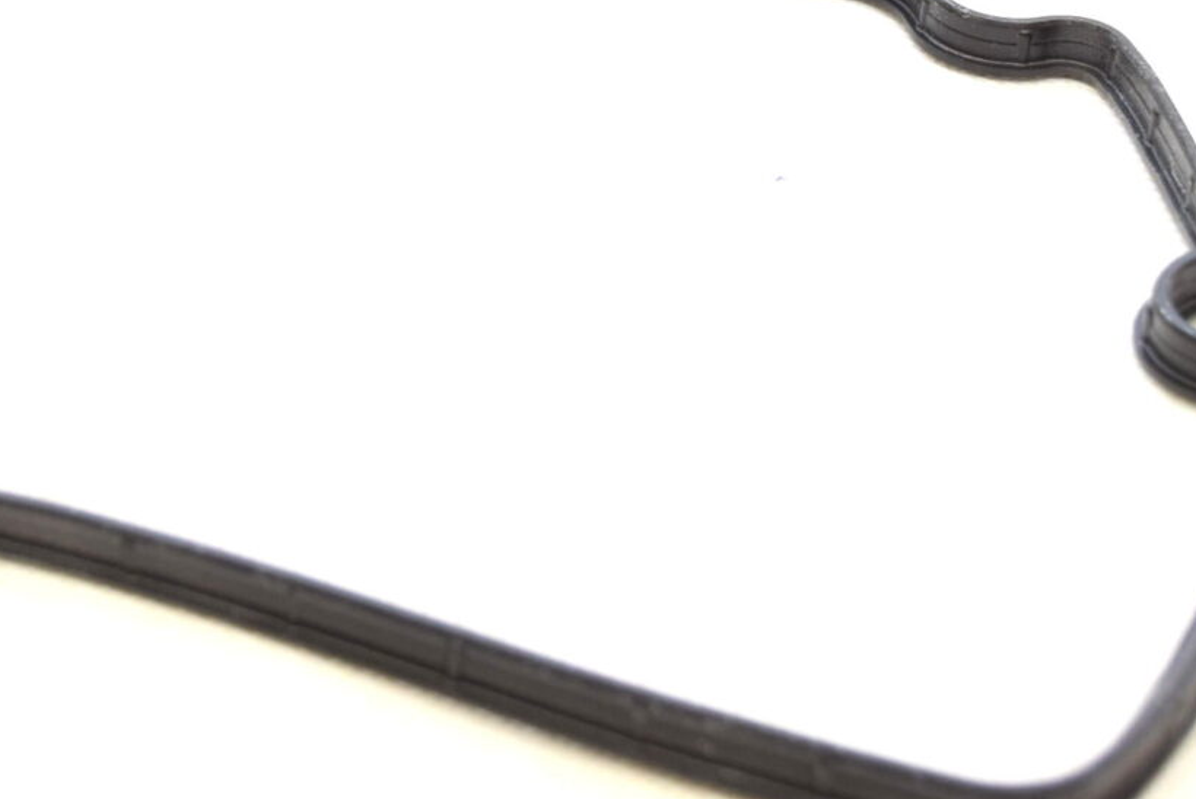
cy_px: -66
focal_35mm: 105
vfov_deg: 12.8
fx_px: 3491
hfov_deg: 19.1
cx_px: 156
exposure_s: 1/160
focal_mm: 28
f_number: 6.3
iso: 400
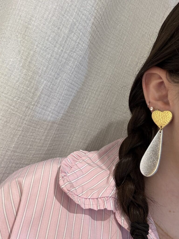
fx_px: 207
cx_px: 90
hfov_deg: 46.8
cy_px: 120
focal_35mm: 30
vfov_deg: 60.0
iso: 64
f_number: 1.9
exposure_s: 1/50
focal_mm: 2.69
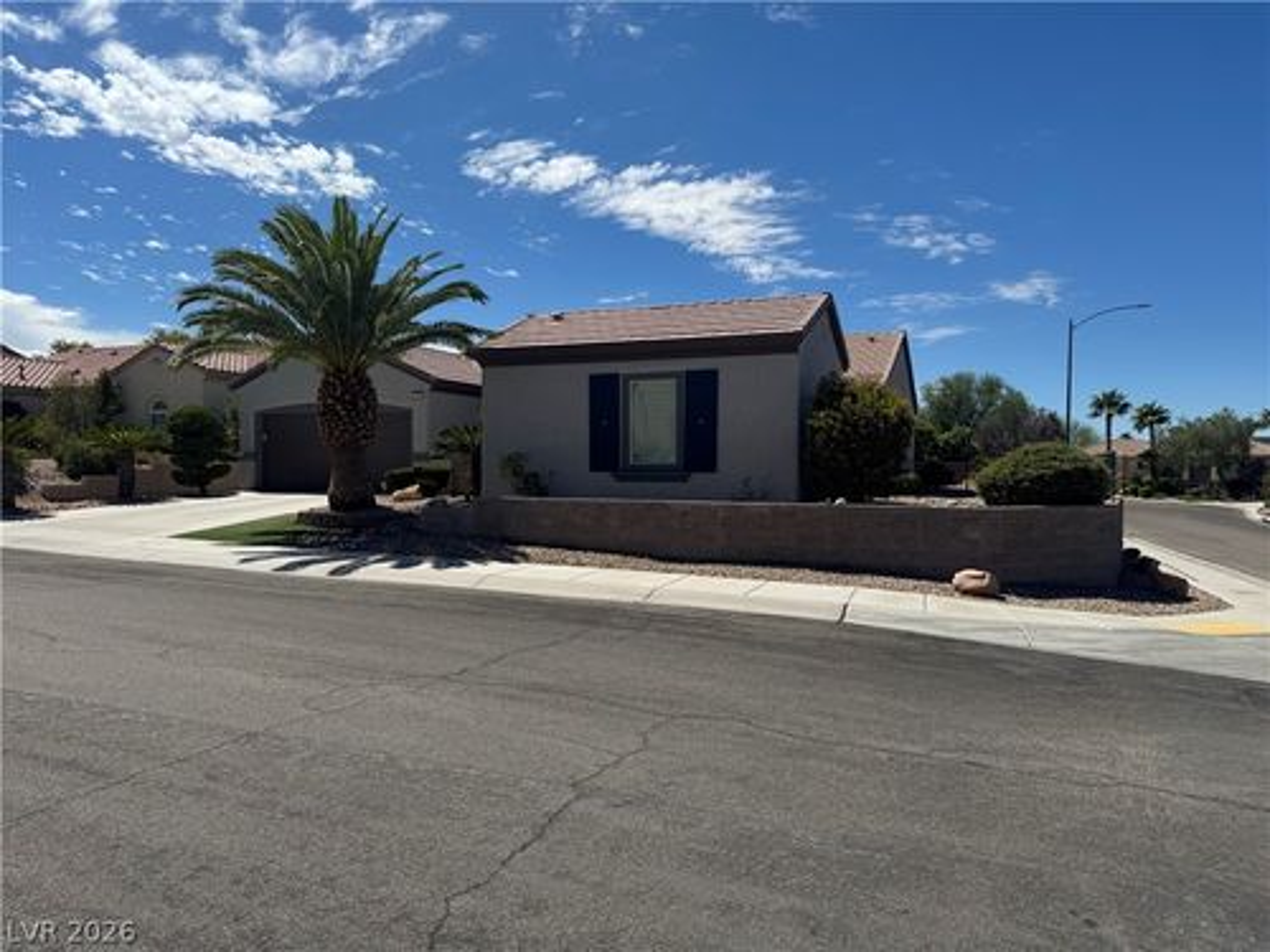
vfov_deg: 56.8
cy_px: 476
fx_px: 881
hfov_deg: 71.6
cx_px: 635
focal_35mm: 24
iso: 80
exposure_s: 1/7092
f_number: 1.78
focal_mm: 6.76
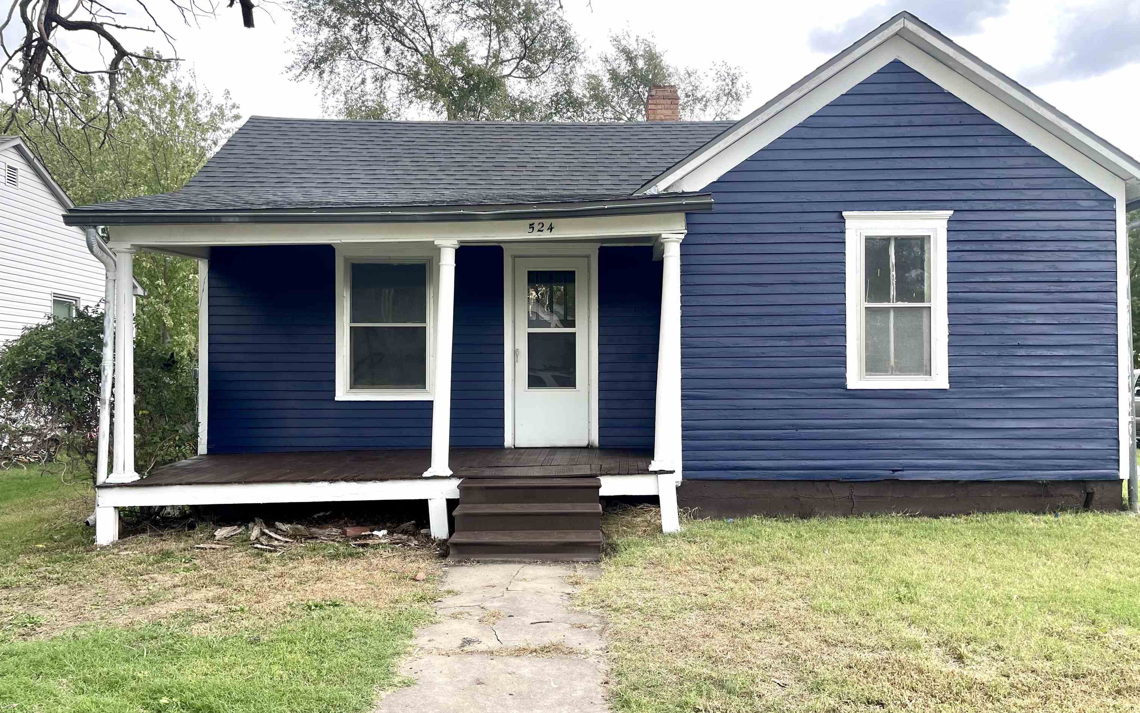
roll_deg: +0.4
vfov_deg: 44.5
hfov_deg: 66.5
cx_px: 572
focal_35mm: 28
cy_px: 390
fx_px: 870
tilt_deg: +0.7
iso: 32
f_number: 1.6
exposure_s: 1/136
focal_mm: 4.2
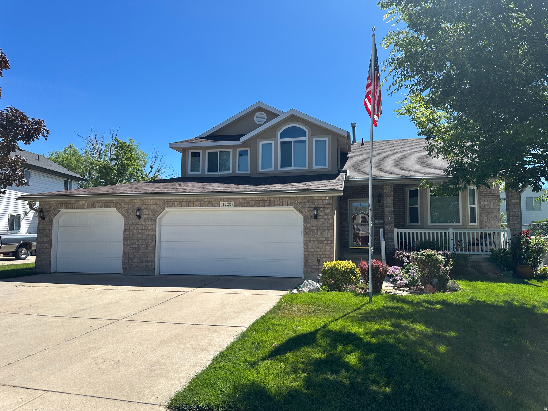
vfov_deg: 56.8
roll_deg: -0.8
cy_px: 206
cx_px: 274
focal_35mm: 24
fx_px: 380
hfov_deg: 71.6
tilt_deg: +4.6
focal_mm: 6.86
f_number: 1.78
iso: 80
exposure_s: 1/3861
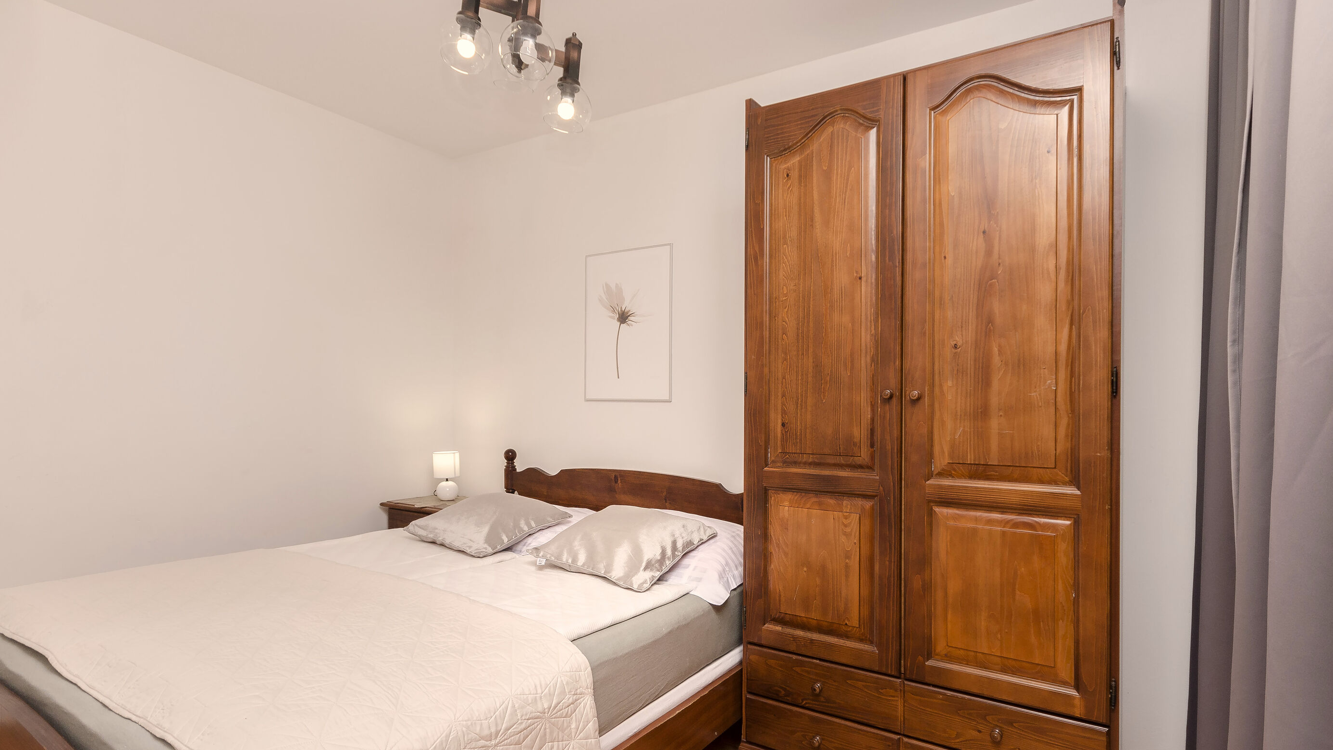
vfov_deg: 58.2
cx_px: 666
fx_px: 672
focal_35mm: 19
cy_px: 418
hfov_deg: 89.6
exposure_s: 1/125
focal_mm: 12
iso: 160
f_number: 7.1
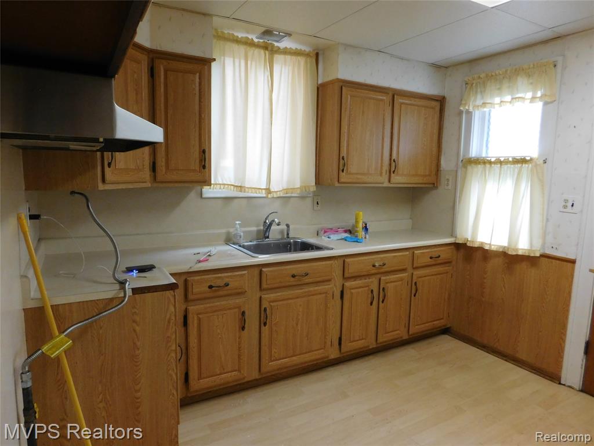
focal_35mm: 23
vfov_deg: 58.9
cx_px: 297
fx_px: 395
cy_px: 223
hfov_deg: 73.9
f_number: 3
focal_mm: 4
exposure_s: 1/30
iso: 280
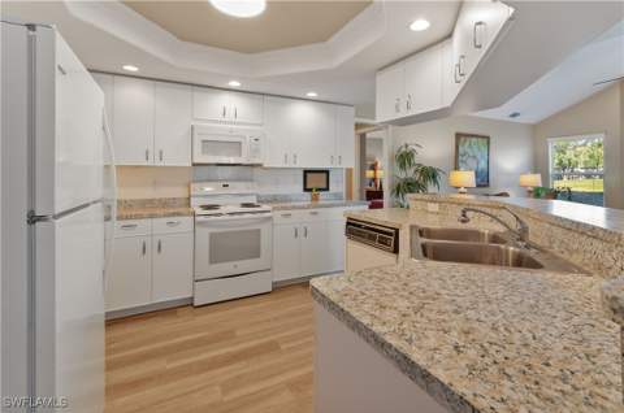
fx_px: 259
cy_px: 206
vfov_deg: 77.1
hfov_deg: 100.5
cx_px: 312
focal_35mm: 15
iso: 200
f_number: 8
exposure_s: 1/1.25
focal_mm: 10
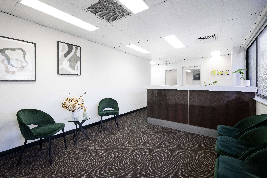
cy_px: 89
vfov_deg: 73.7
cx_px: 134
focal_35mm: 16
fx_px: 119
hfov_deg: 96.7
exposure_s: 1/1.25
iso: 100
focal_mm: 16
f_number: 11
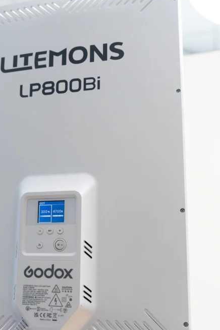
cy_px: 203
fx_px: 431
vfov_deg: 41.7
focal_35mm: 47
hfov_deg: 28.3
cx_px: 63
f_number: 2.8
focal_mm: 30
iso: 400
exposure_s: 1/200
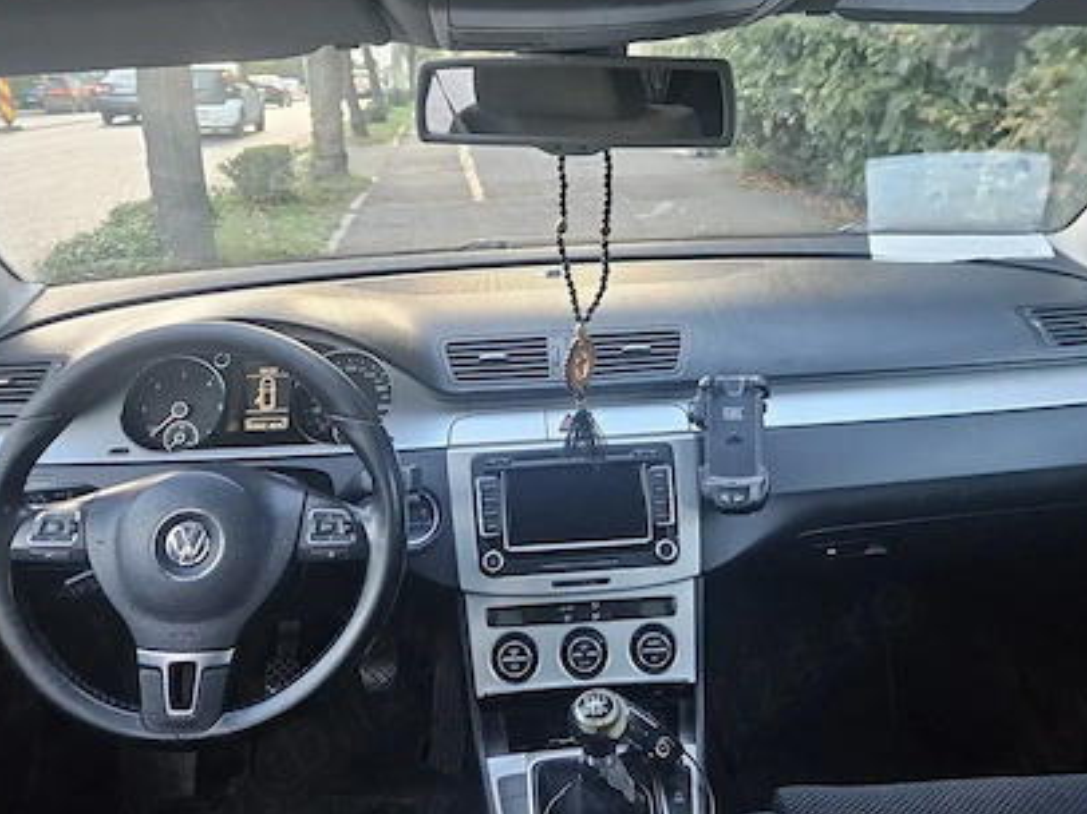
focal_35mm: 34
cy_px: 327
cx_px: 554
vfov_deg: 41.6
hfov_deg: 54.0
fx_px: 1067
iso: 500
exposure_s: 1/200
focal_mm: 5.4
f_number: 1.8
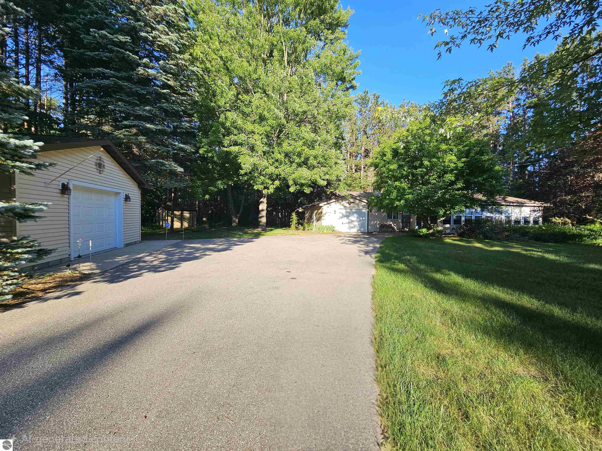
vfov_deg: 89.9
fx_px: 226
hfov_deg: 106.2
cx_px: 301
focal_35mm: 13
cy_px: 226
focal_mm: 2.2
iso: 50
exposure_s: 1/667
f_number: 2.2
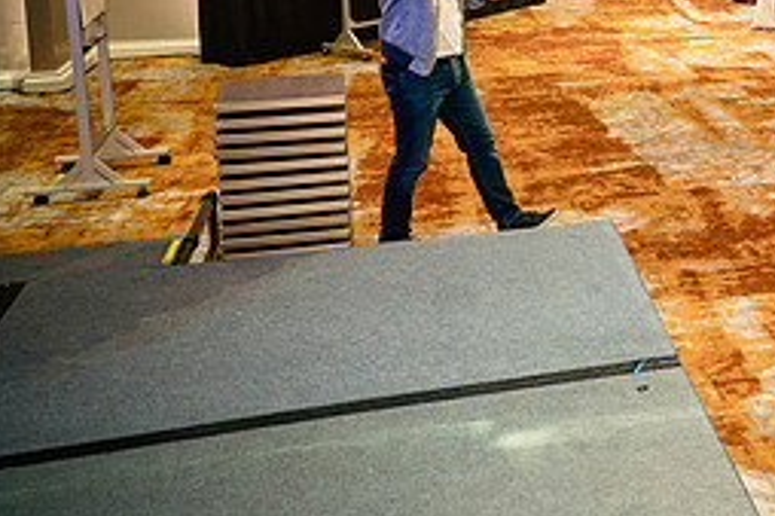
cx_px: 873
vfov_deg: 22.8
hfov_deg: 30.9
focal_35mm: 57
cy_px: -5
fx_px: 1226
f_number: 1.7
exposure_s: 1/100
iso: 640
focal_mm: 12
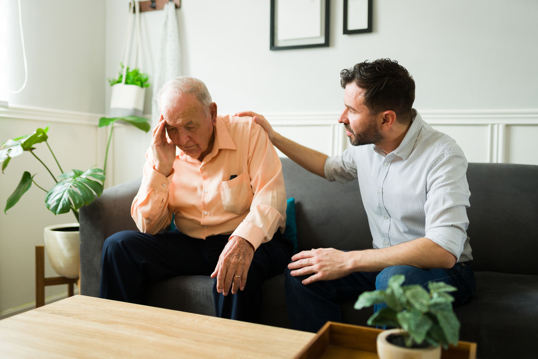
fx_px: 523
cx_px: 269
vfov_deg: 37.9
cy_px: 180
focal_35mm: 35
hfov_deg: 54.4
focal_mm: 35
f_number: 1.8
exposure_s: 1/160
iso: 400
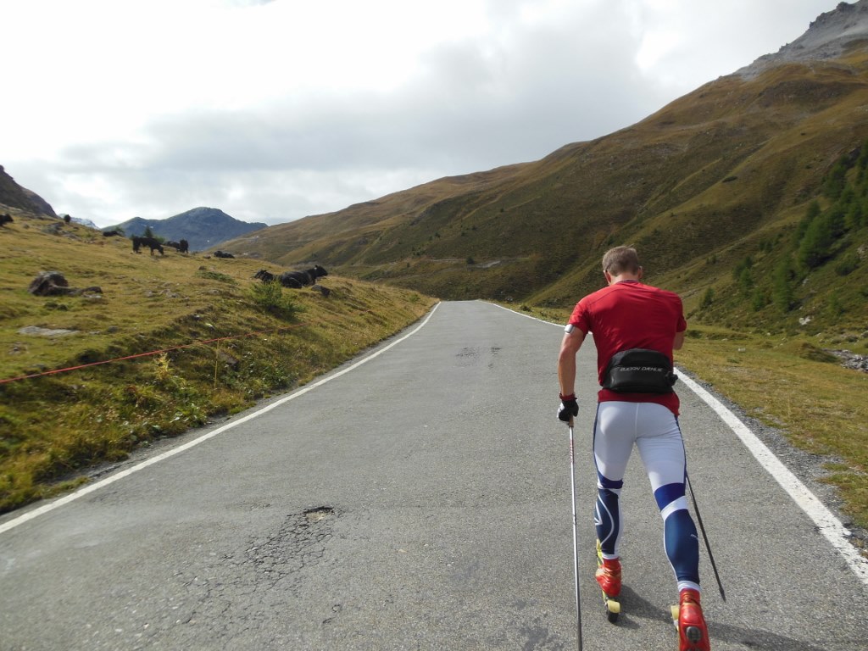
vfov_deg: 54.9
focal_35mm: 25
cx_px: 434
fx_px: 627
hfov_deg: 69.4
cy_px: 326
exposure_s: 1/1500
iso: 125
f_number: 3.2
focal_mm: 4.5
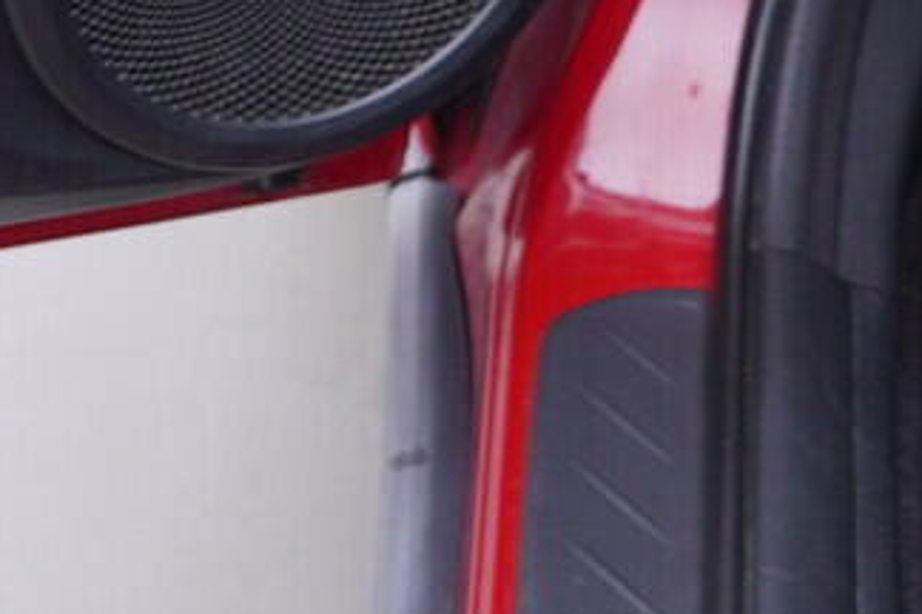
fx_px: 4097
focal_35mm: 160
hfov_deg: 11.7
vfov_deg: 8.1
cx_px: -851
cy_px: -688
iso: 125
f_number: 2.8
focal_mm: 24
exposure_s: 1/40
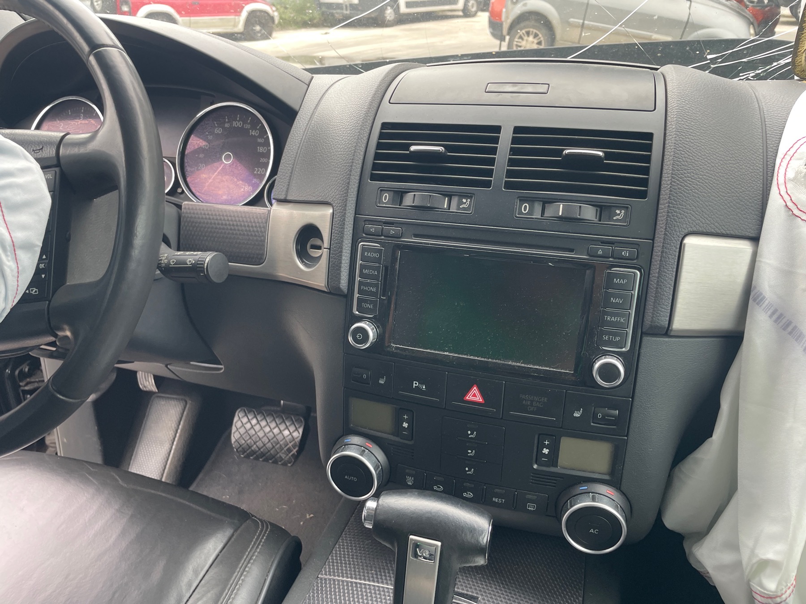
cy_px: 302
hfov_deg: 67.3
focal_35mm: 26
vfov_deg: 53.1
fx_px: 605
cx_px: 403
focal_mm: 4.2
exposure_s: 1/121
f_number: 1.6
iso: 80
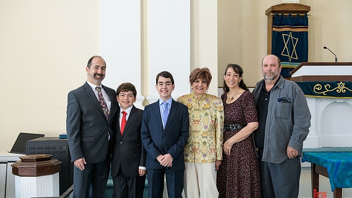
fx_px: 448
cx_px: 178
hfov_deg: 42.9
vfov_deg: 24.9
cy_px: 102
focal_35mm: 48
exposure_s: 1/125
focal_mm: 45
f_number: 3.2
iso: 400
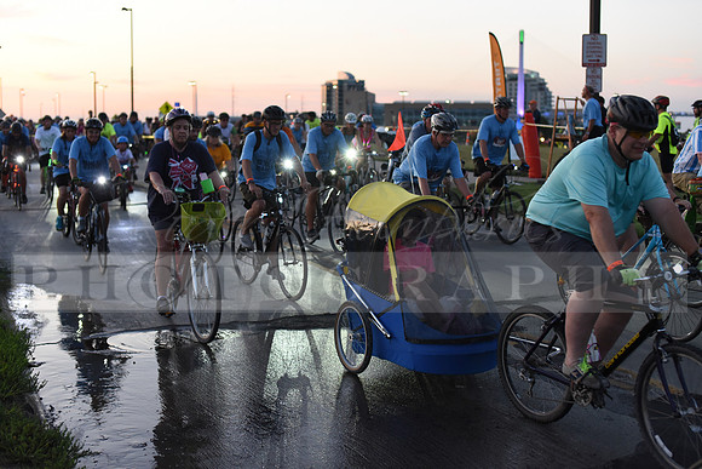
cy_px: 234
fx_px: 975
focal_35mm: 50
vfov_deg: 27.0
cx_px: 351
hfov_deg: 39.6
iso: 2500
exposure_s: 1/400
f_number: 2.8
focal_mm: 50
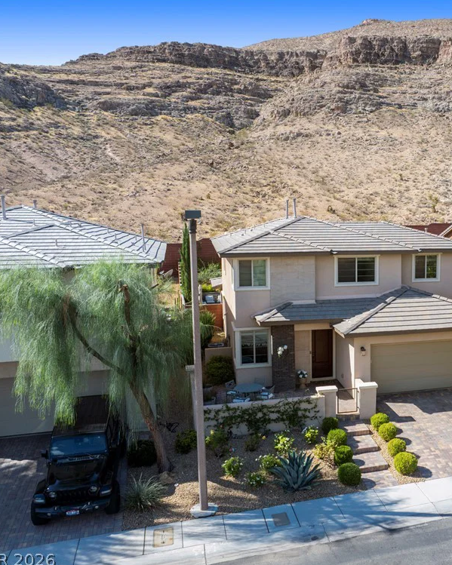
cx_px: 359
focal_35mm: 32
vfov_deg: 55.7
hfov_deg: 43.7
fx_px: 535
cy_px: 284
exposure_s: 1/160
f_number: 2.8
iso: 100
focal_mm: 12.29
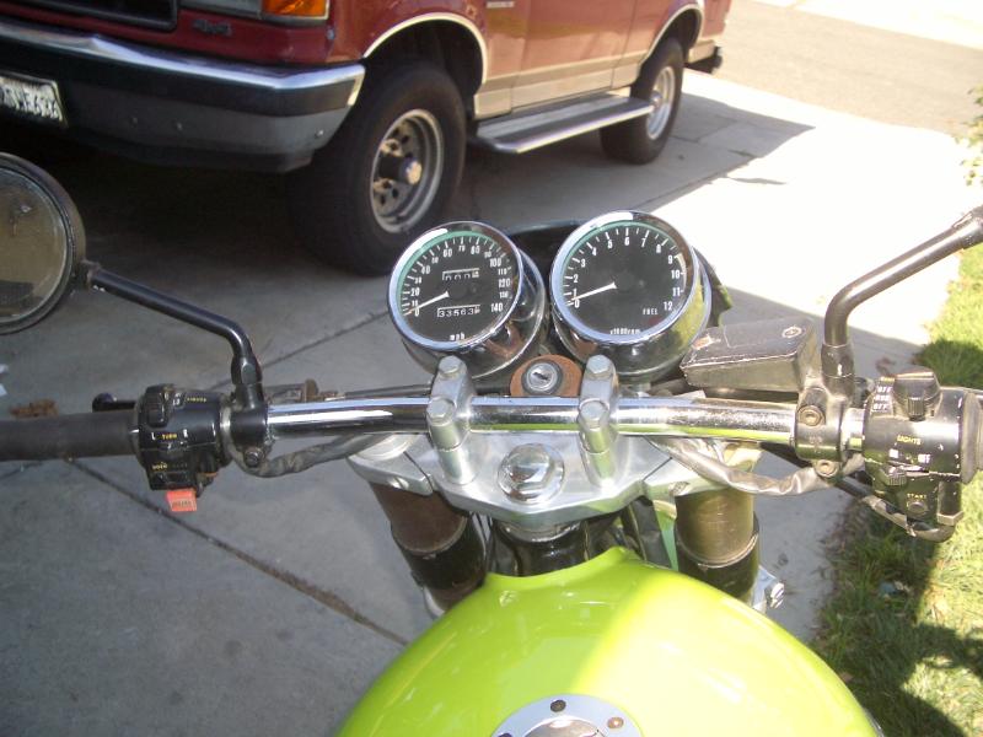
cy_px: 368
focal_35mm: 35
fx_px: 994
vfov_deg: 40.7
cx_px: 492
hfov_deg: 52.6
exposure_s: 1/500
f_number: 2.6
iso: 100
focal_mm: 5.8
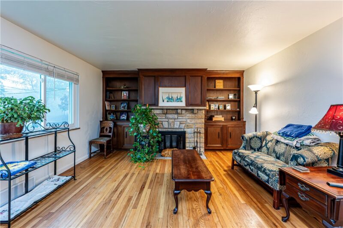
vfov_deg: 81.1
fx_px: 133
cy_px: 114
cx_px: 172
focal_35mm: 14
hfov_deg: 104.3
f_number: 9
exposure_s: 1/25
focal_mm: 14
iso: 4000
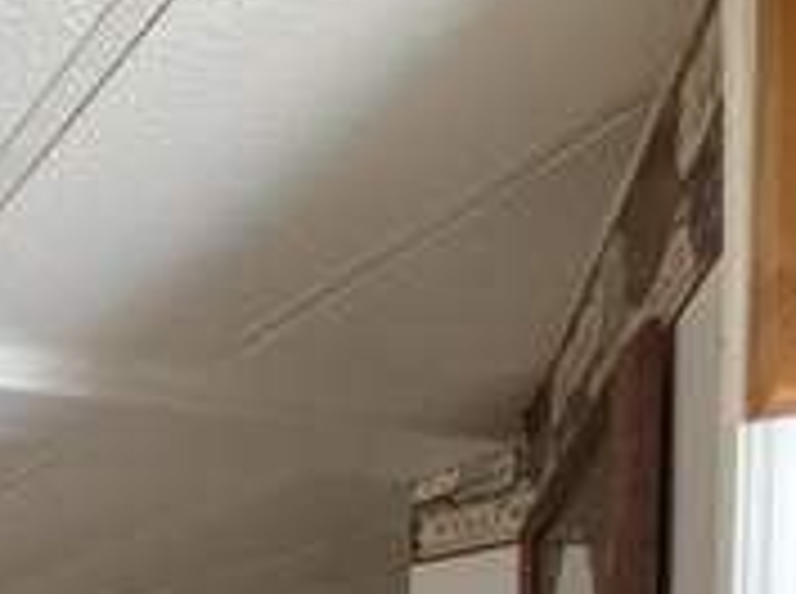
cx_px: -261
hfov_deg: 33.8
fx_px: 872
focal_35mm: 38
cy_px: 772
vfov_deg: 30.0
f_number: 2.2
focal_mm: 2.22
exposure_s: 1/60
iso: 800
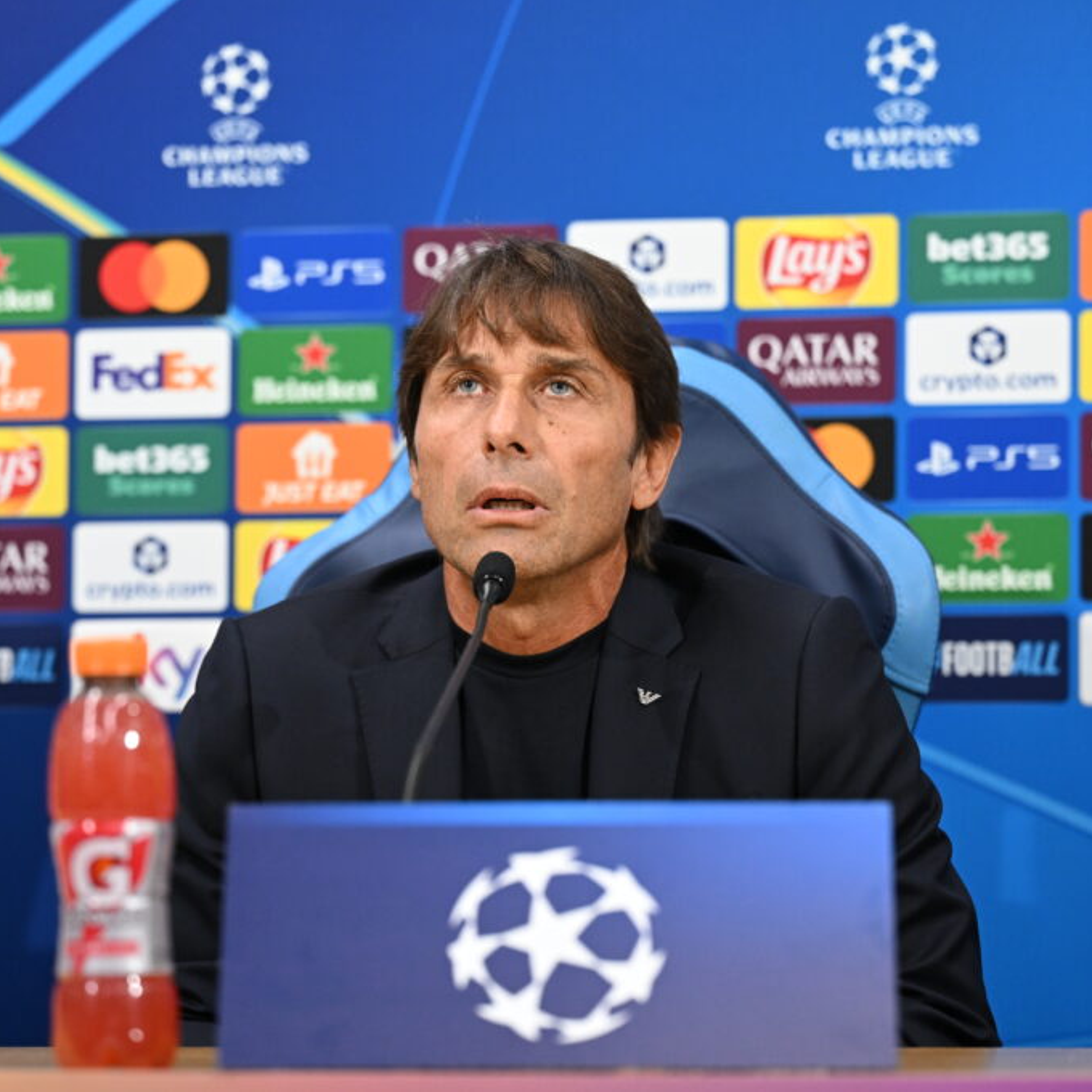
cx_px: 509
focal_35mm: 128
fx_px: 4568
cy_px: 545
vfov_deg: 13.6
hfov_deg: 13.6
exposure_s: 1/250
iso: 2500
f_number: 3.2
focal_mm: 100
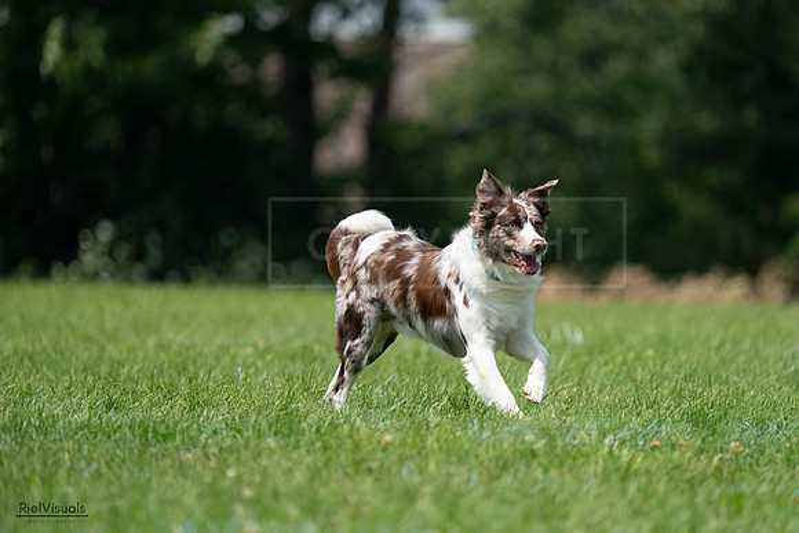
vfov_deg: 2.9
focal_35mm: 474
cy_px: 266
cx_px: 400
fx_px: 10522
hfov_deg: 4.3
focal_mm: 474
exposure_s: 1/4000
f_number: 6.3
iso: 1000
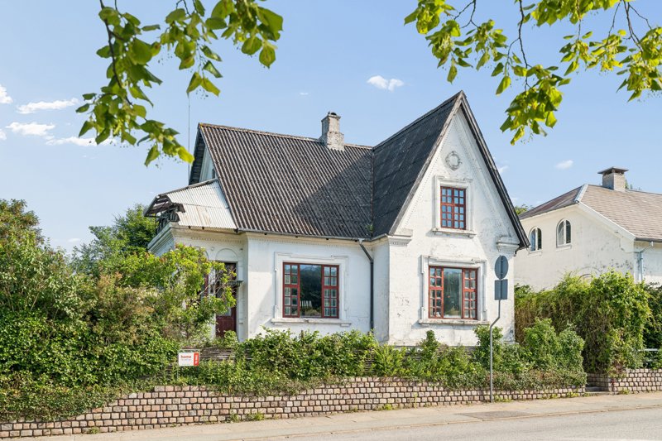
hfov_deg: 54.4
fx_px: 643
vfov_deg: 37.8
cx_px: 331
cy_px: 220
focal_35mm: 35
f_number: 6.3
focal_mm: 35
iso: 160
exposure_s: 1/320
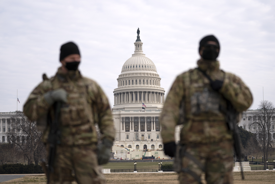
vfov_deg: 15.2
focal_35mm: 90
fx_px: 687
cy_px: 92
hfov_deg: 22.6
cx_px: 138
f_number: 2.8
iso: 100
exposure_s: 1/3200
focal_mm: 90
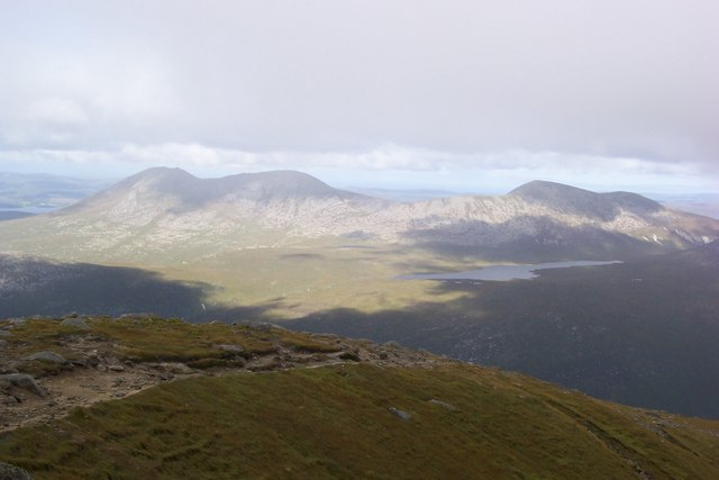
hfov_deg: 38.9
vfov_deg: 26.5
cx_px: 360
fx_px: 1019
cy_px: 240
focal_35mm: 51
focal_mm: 10.7
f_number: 5.6
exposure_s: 1/250
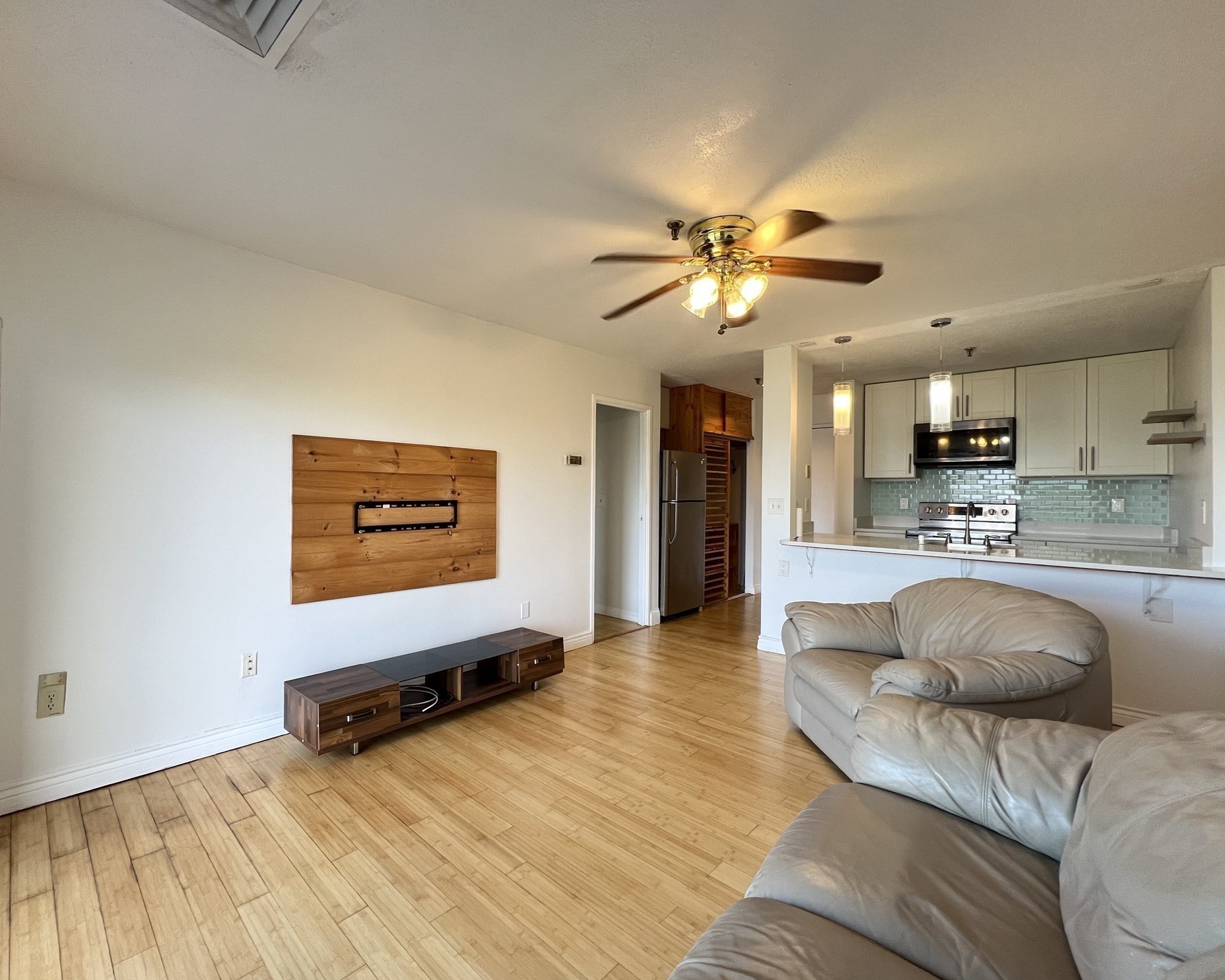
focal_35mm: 14
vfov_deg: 88.0
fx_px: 508
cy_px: 488
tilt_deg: -0.1
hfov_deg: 100.4
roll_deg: -0.4
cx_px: 551
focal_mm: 1.57
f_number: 1.8
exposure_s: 1/120
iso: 125
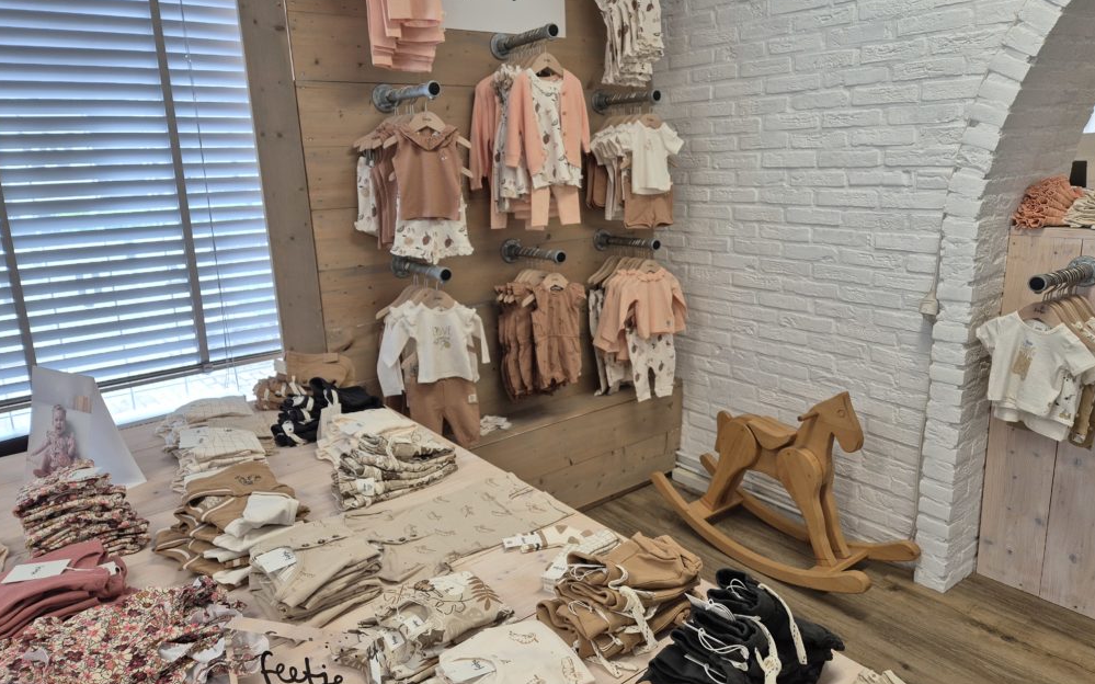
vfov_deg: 49.2
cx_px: 550
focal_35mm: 25
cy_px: 308
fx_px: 746
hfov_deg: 72.6
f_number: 1.8
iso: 125
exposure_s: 1/100
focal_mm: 5.4
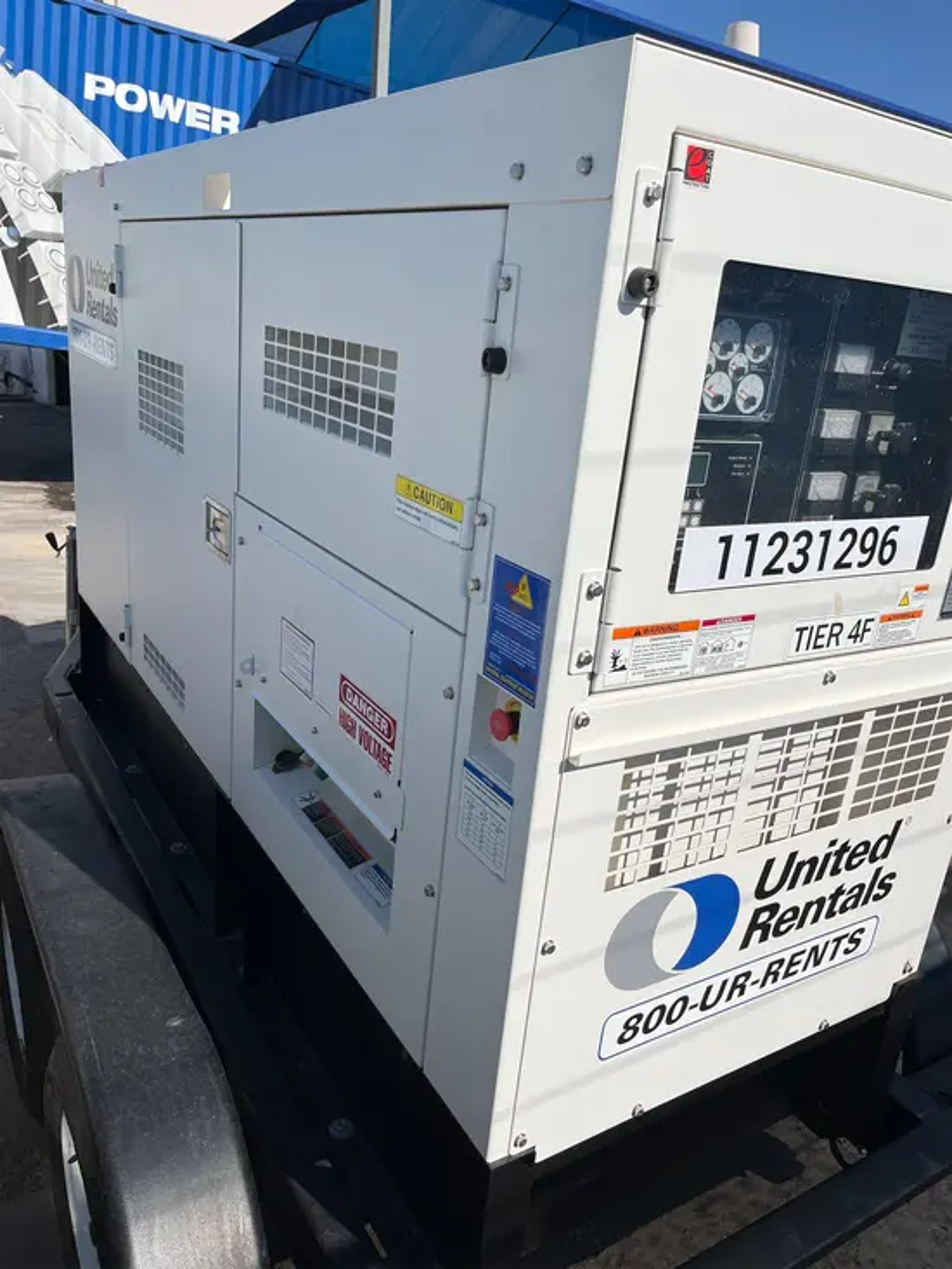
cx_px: 476
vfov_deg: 67.3
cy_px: 634
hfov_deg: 53.1
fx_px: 953
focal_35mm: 26
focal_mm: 5.1
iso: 50
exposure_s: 1/7353
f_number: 1.6
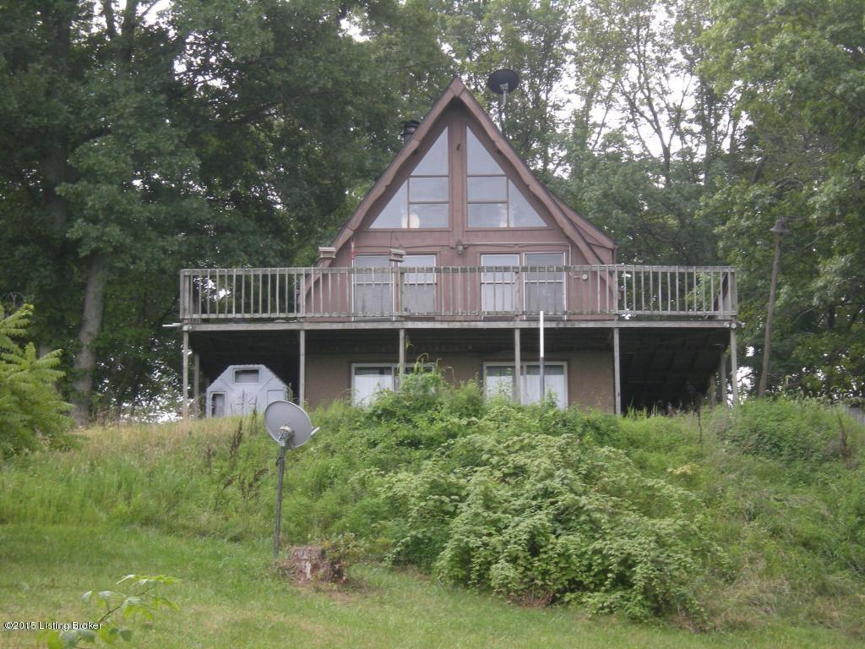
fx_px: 2549
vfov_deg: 14.5
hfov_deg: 19.3
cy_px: 324
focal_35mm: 102
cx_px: 432
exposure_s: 1/95.4
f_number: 5.6
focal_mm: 17
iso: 160
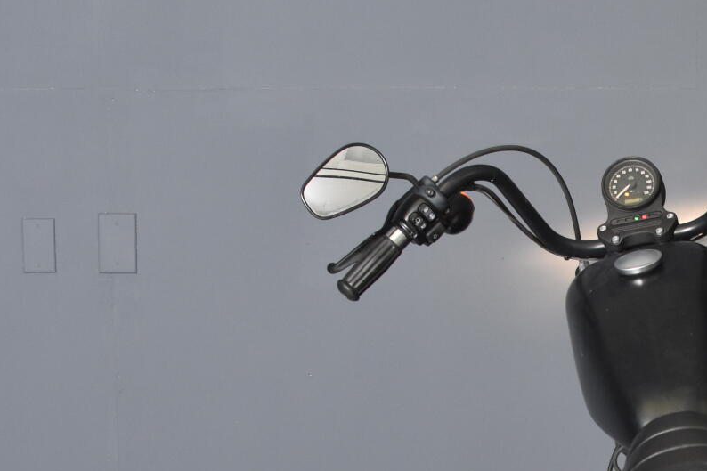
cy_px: 577
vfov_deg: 10.2
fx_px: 2597
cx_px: 711
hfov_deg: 15.2
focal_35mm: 132
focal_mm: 35
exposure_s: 1/160
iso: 800
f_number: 4.5
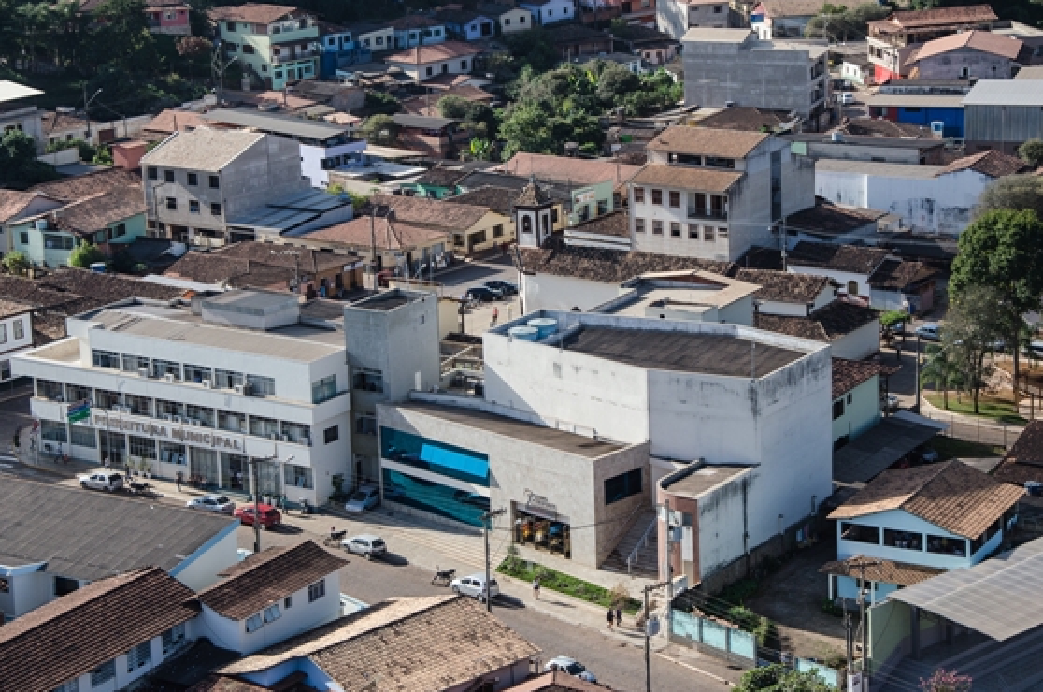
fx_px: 2487
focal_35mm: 86
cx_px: 486
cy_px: 307
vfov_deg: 15.8
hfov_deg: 23.7
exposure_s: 1/640
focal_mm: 50
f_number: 7.1
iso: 100
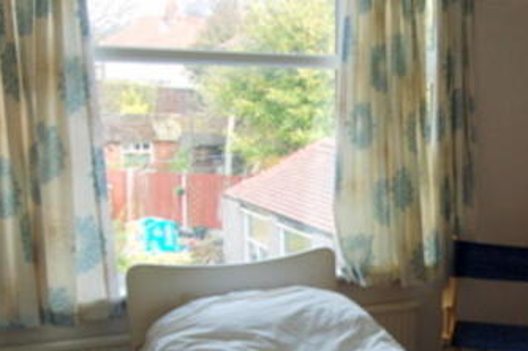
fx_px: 777
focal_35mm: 53
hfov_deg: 36.5
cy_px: 269
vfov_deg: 25.1
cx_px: 411
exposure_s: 1/60
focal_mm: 18
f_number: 7.1
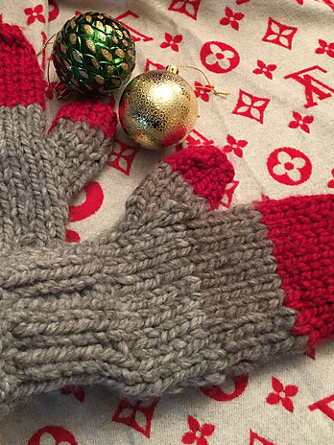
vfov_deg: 46.7
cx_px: 131
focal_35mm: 40
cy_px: 191
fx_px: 515
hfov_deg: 35.8
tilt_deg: -63.7
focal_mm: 4.15
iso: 100
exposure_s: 1/10
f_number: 2.2
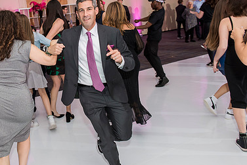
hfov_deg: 49.6
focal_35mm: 37
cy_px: 59
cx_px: 58
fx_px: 254
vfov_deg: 35.7
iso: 1250
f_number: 4
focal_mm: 24
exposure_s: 1/100
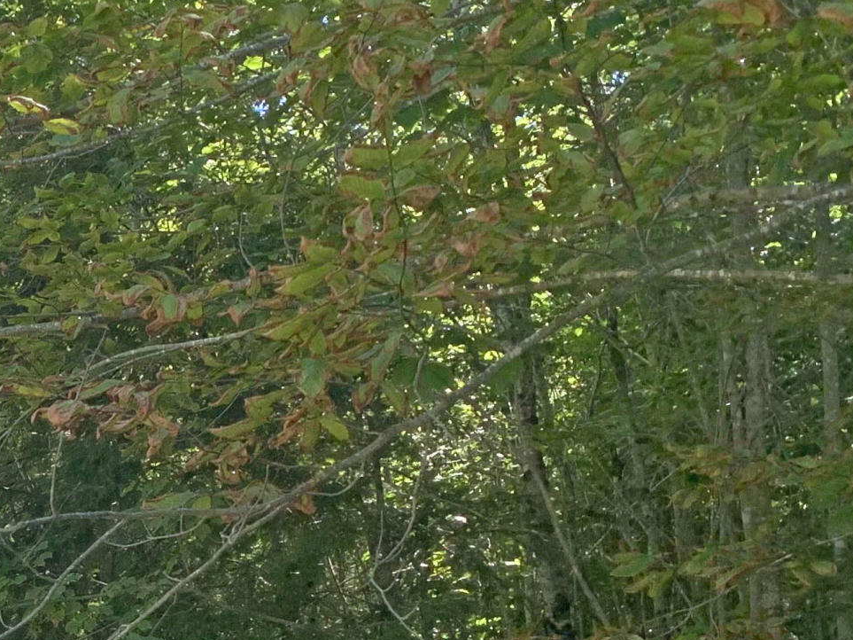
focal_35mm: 81
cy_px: 727
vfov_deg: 17.5
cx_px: -306
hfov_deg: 21.4
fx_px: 1996
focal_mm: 4.25
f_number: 1.8
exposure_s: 1/643
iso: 25
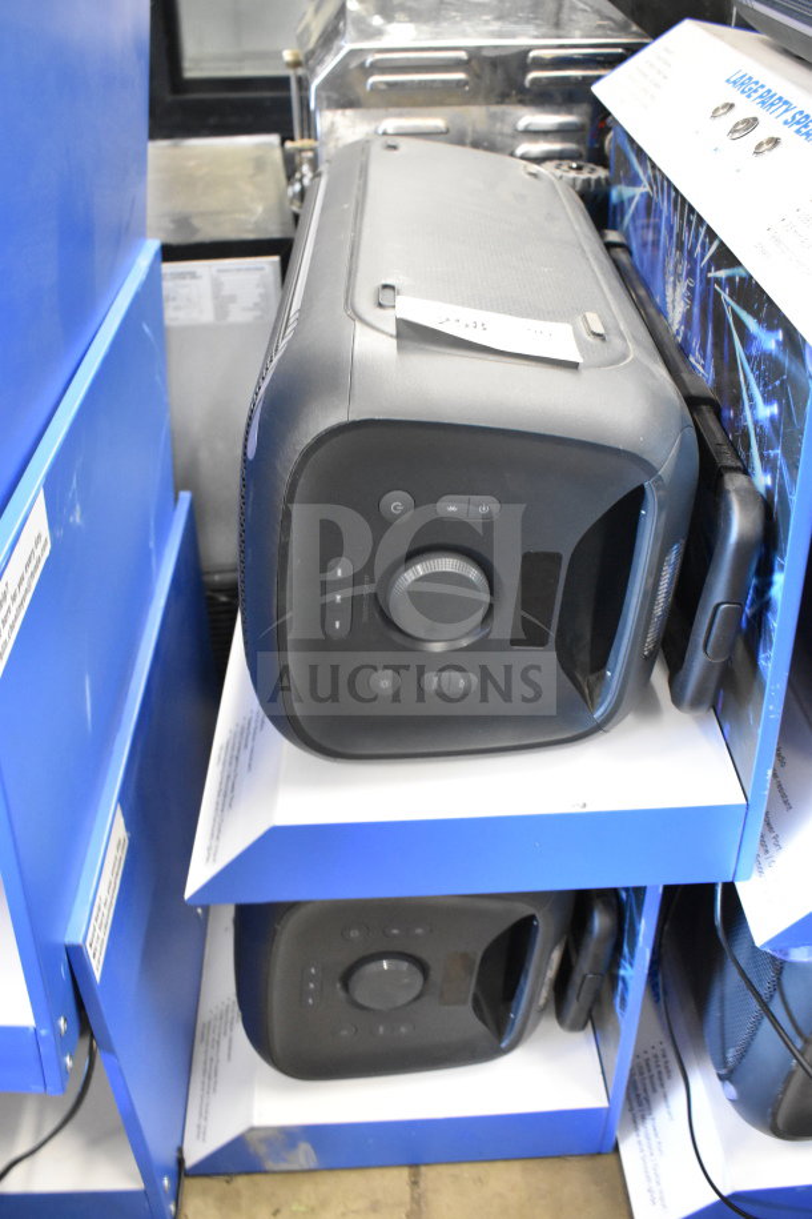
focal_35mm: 33
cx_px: 406
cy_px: 610
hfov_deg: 40.0
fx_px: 1116
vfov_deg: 57.2
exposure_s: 1/30
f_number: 3.8
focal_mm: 22
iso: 4500
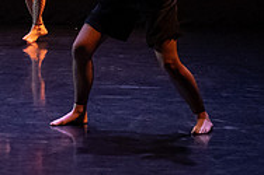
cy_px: -62
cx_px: -2
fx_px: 1377
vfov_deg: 7.2
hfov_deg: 10.8
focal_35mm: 188
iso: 4000
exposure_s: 1/400
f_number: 4
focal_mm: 40
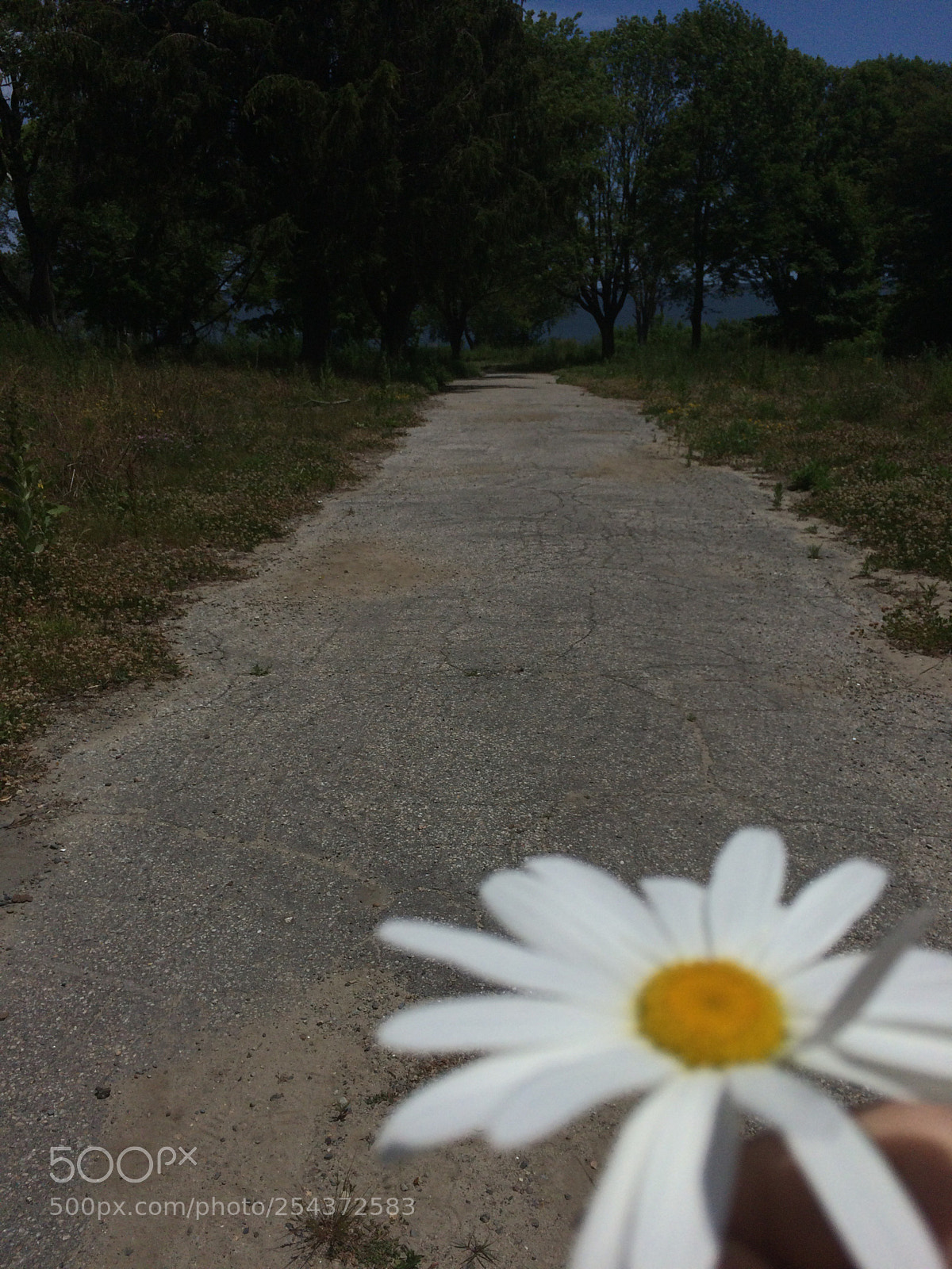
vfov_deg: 61.7
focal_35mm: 29
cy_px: 634
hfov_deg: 48.2
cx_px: 476
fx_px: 1063
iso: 40
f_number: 2.2
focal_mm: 4.15
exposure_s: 1/13699
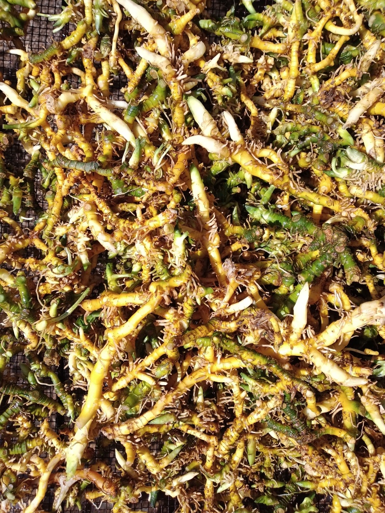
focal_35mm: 27
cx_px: 192
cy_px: 256
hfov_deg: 51.3
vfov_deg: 65.3
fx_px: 400
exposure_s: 1/847
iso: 100
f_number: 1.8
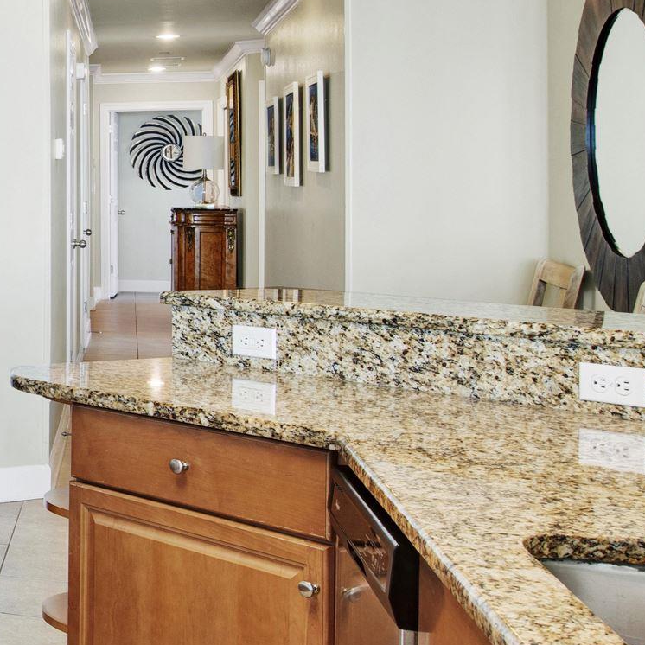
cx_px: -629
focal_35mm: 63
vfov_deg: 27.0
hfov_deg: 18.5
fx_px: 1328
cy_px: 166
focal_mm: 18
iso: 200
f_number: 11
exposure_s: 1/13
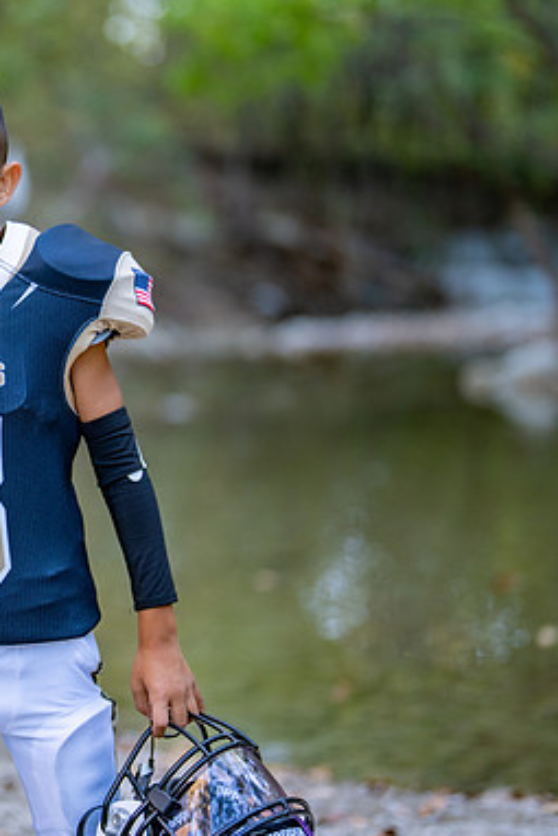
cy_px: 371
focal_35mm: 89
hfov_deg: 15.1
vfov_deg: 22.8
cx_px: -23
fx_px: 2067
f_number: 1.2
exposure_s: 1/500
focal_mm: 50
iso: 500
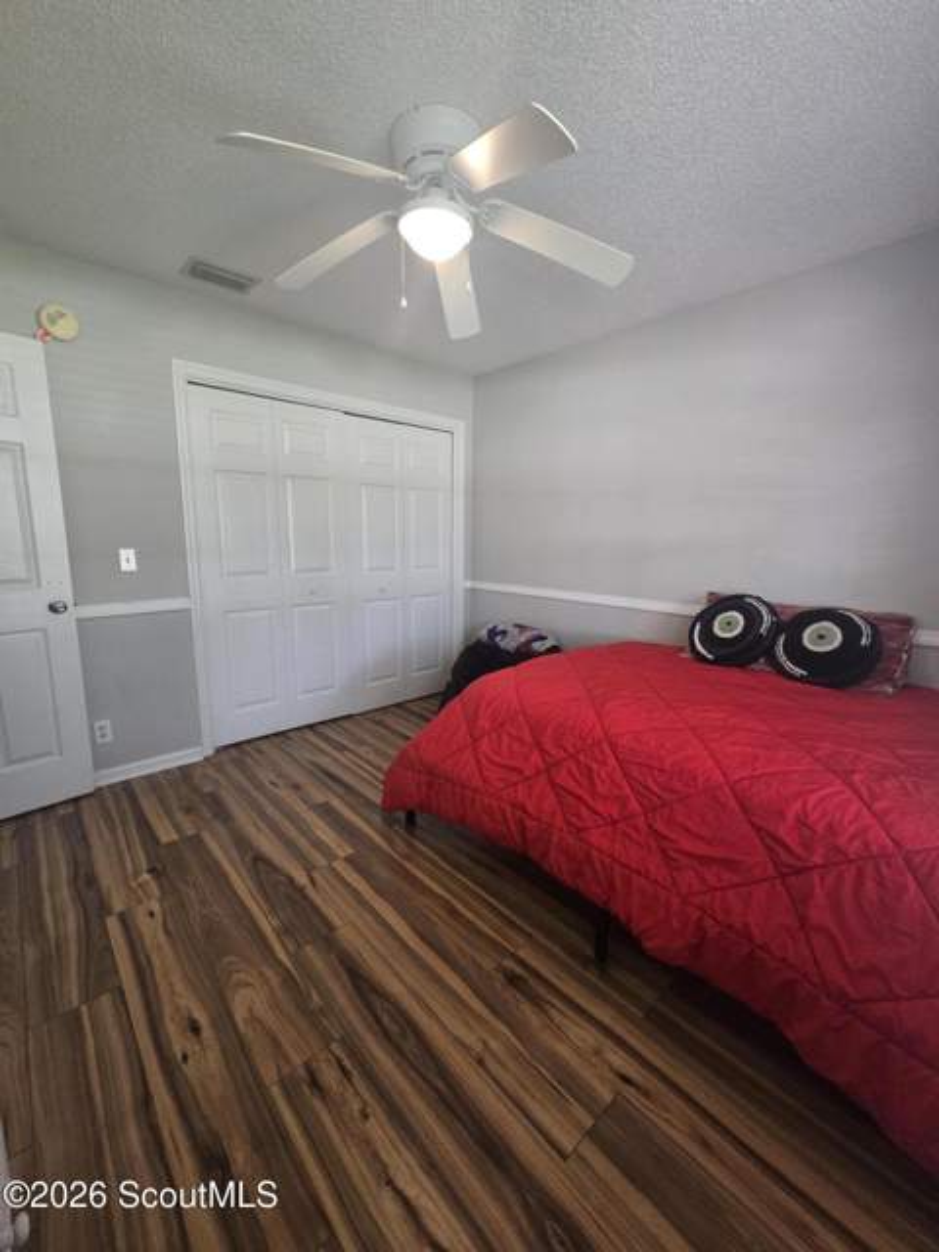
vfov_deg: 106.2
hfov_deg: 89.9
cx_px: 470
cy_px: 626
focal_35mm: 13
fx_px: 470
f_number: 2.2
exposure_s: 1/60
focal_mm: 2.2
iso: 320
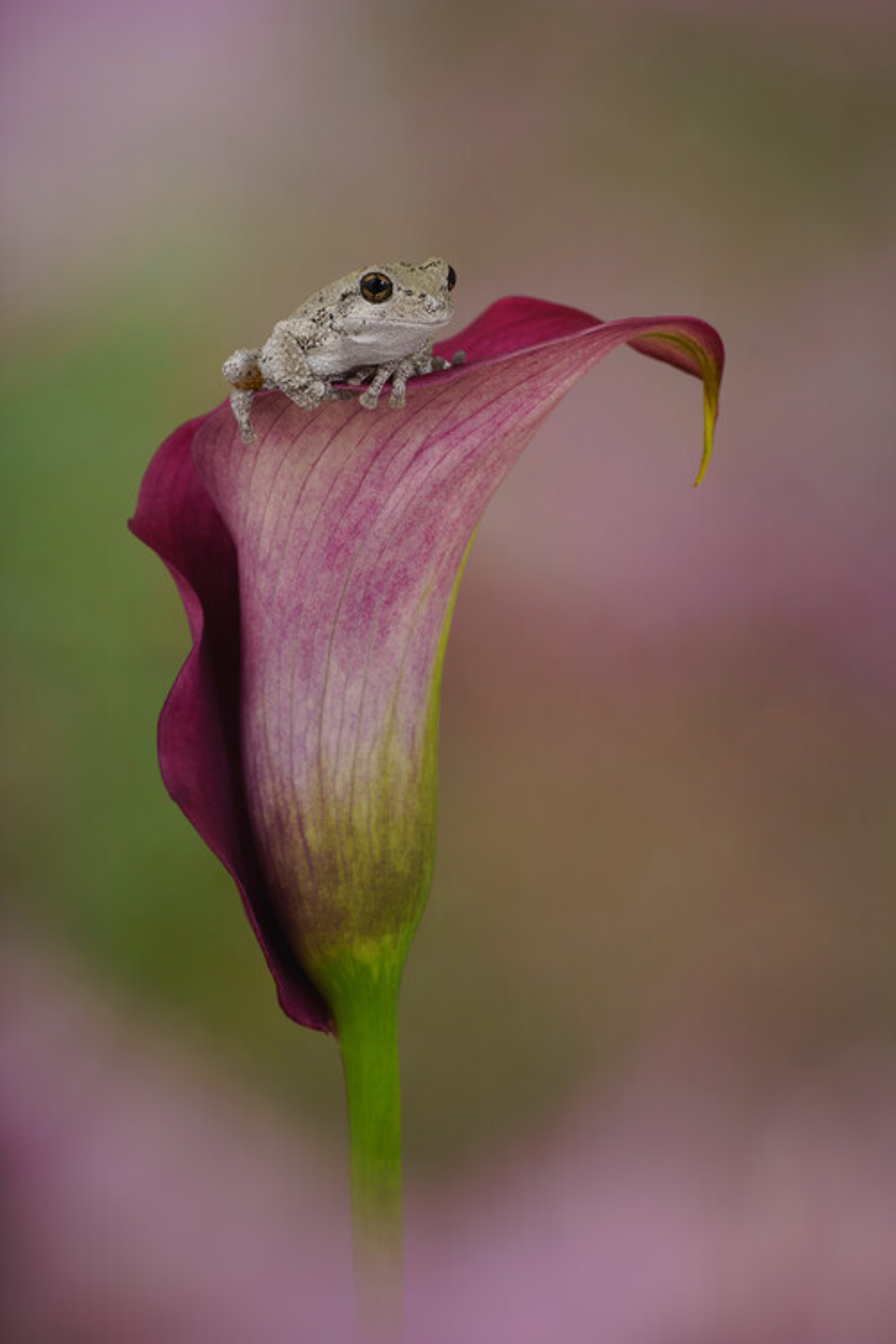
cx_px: 448
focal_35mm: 180
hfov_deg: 7.6
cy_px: 672
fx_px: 6719
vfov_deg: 11.4
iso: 50
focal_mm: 180
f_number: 16
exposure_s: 1/200
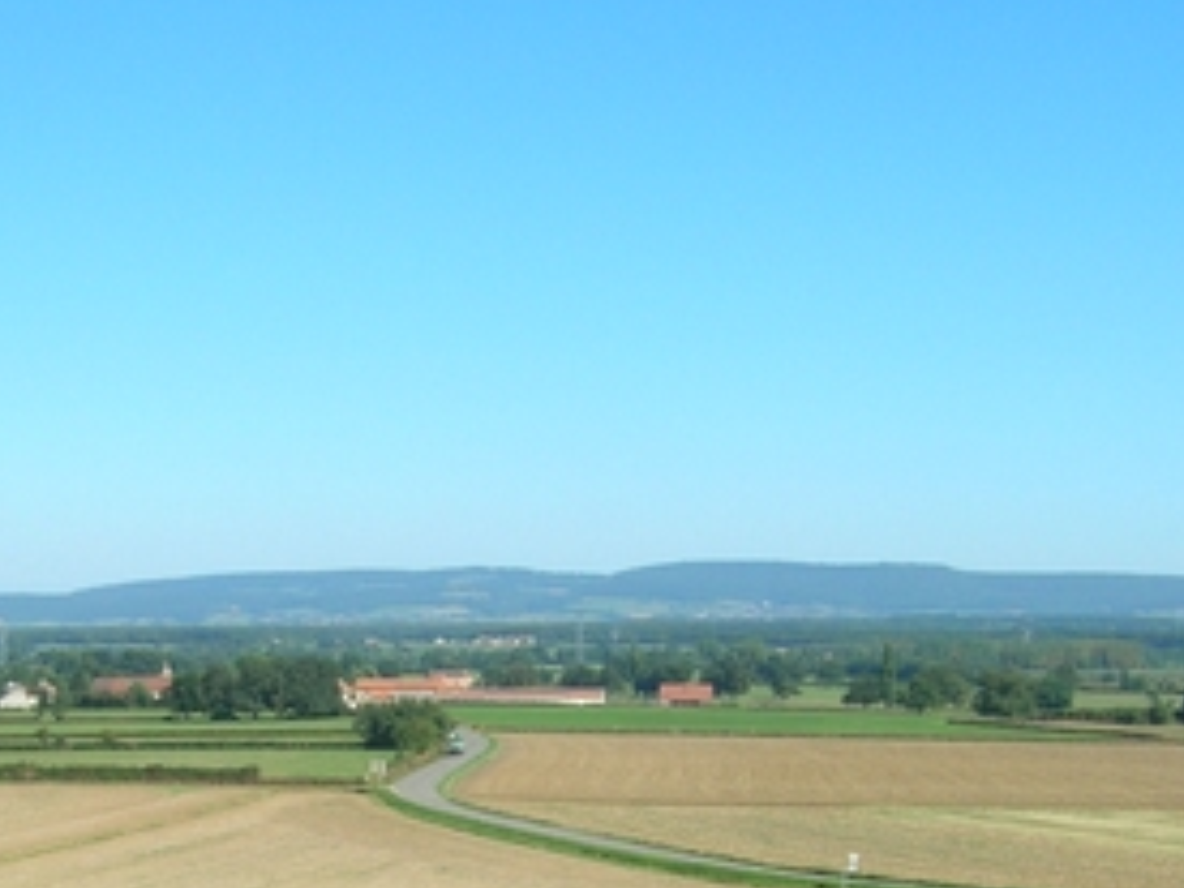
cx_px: 498
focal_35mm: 74
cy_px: 918
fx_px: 2531
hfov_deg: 26.3
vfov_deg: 19.3
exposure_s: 1/284
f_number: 4.9
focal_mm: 5.7
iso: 50
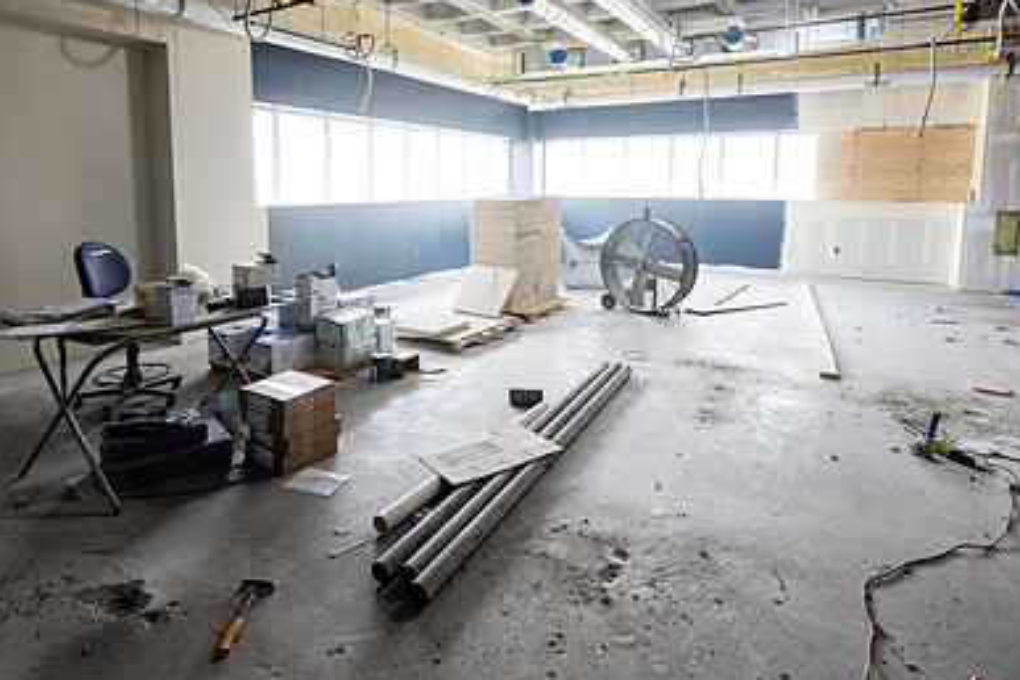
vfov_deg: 58.6
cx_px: 467
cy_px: 246
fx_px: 595
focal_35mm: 21
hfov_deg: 81.0
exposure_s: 1/200
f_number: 4
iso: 1000
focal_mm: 14
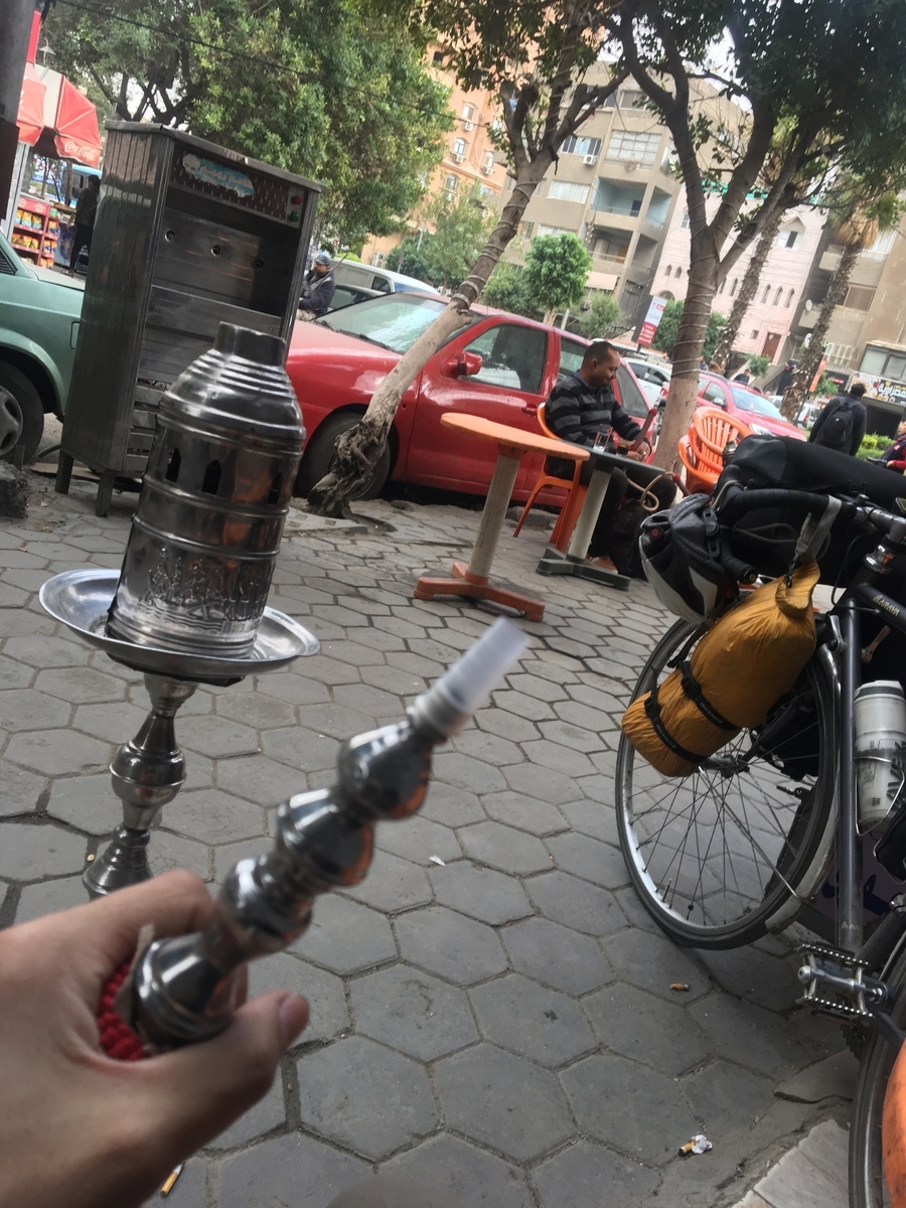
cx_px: 453
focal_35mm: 29
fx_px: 1012
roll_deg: -14.6
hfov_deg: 48.2
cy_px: 604
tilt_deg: -15.7
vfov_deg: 61.7
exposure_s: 1/100
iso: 32
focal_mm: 4.15
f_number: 2.2
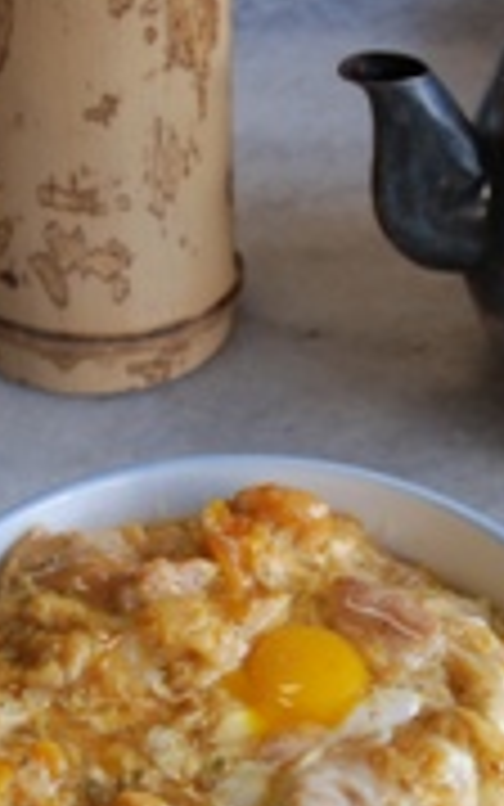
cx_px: 364
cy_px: 624
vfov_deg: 19.3
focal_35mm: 107
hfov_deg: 12.2
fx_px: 2350
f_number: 7.1
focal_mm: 26
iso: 200
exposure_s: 1/13
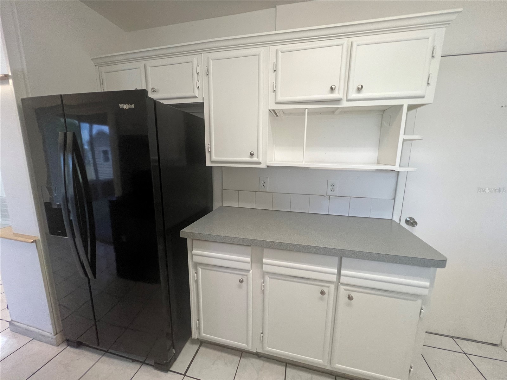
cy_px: 190
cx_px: 254
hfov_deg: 106.2
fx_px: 190
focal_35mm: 13
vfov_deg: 89.9
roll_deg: -1.0
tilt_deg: -10.4
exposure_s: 1/120
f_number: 1.8
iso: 200
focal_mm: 1.57
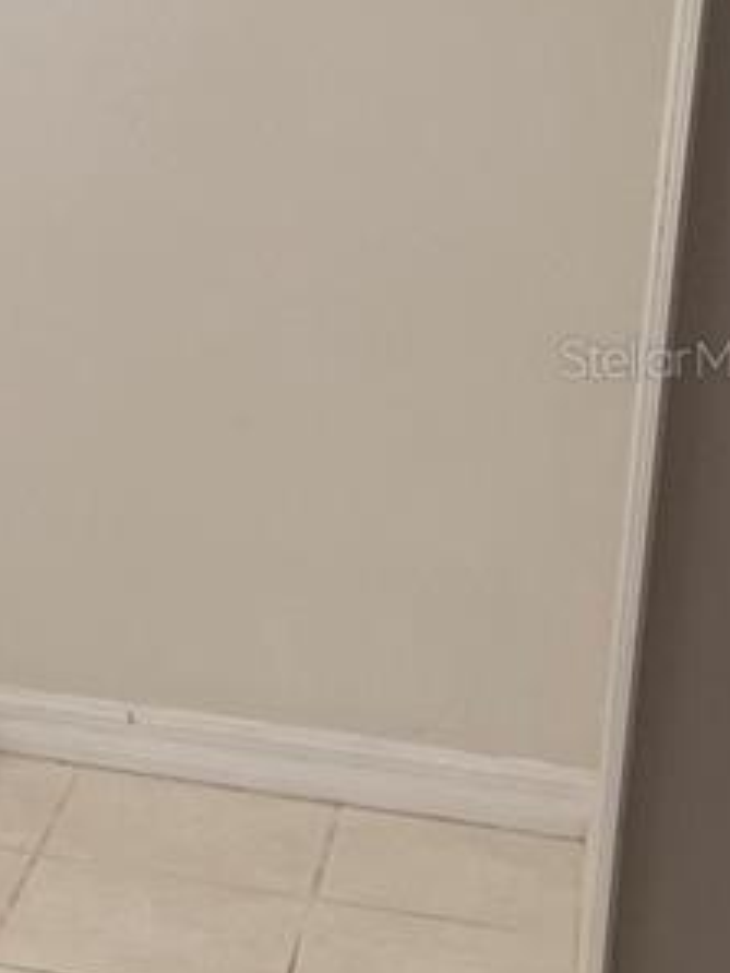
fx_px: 2950
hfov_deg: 12.6
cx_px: -681
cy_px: 357
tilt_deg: -16.1
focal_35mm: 105
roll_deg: +1.9
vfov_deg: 18.7
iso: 64
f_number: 1.6
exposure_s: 1/120
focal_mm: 4.2
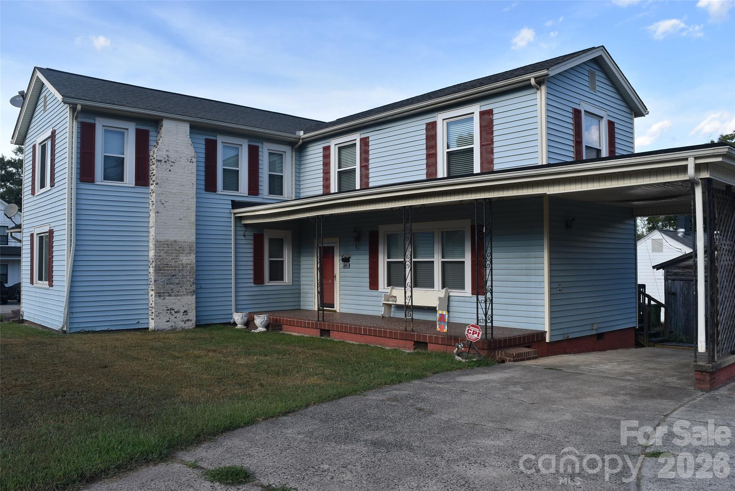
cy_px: 246
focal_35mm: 27
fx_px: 552
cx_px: 368
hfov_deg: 67.4
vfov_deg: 48.0
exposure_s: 1/320
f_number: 8
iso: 200
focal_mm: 18
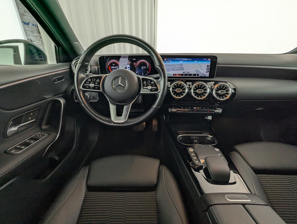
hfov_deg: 94.4
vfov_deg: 78.2
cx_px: 148
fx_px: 137
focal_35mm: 16
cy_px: 112
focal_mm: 2.35
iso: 71
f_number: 2.2
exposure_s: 1/78.3
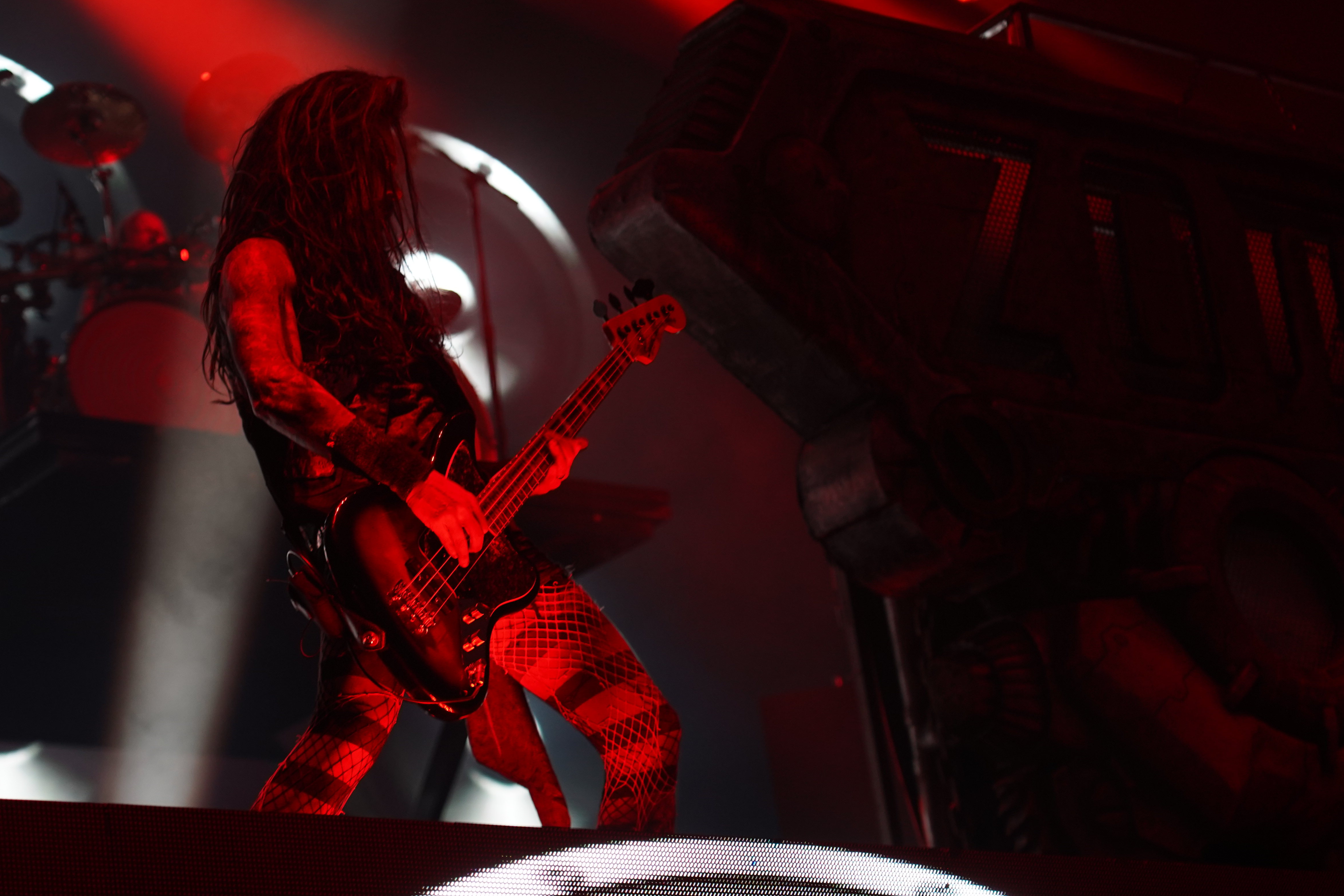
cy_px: 508
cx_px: 516
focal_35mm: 95
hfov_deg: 21.4
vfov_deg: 14.4
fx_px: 3546
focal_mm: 74
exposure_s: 1/125
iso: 1000
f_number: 4
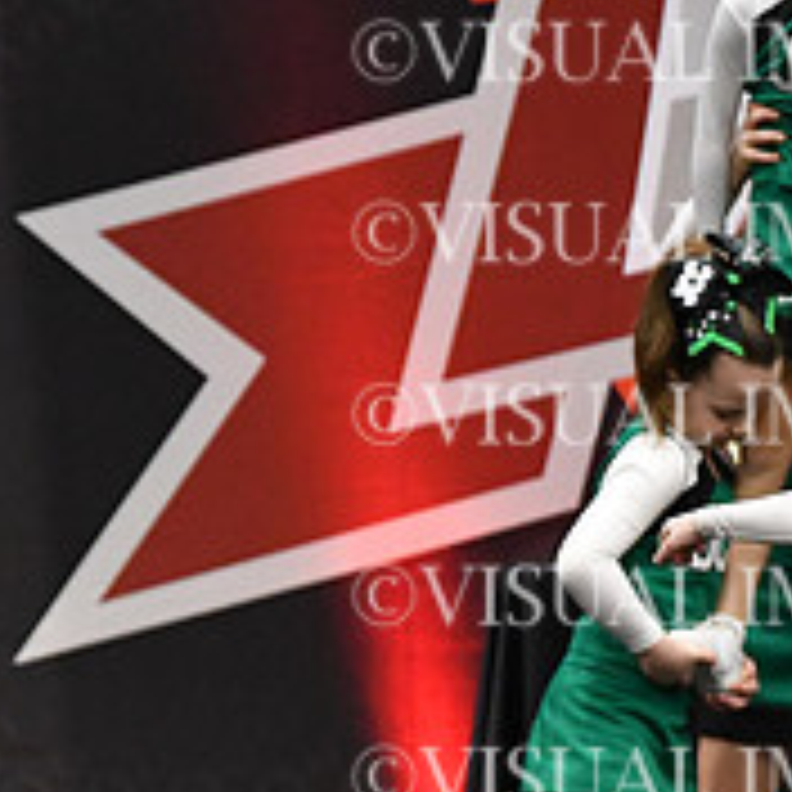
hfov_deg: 2.6
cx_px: 1004
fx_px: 17395
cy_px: 686
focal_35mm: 672
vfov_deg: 2.6
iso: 5000
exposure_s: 1/800
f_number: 2.8
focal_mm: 160
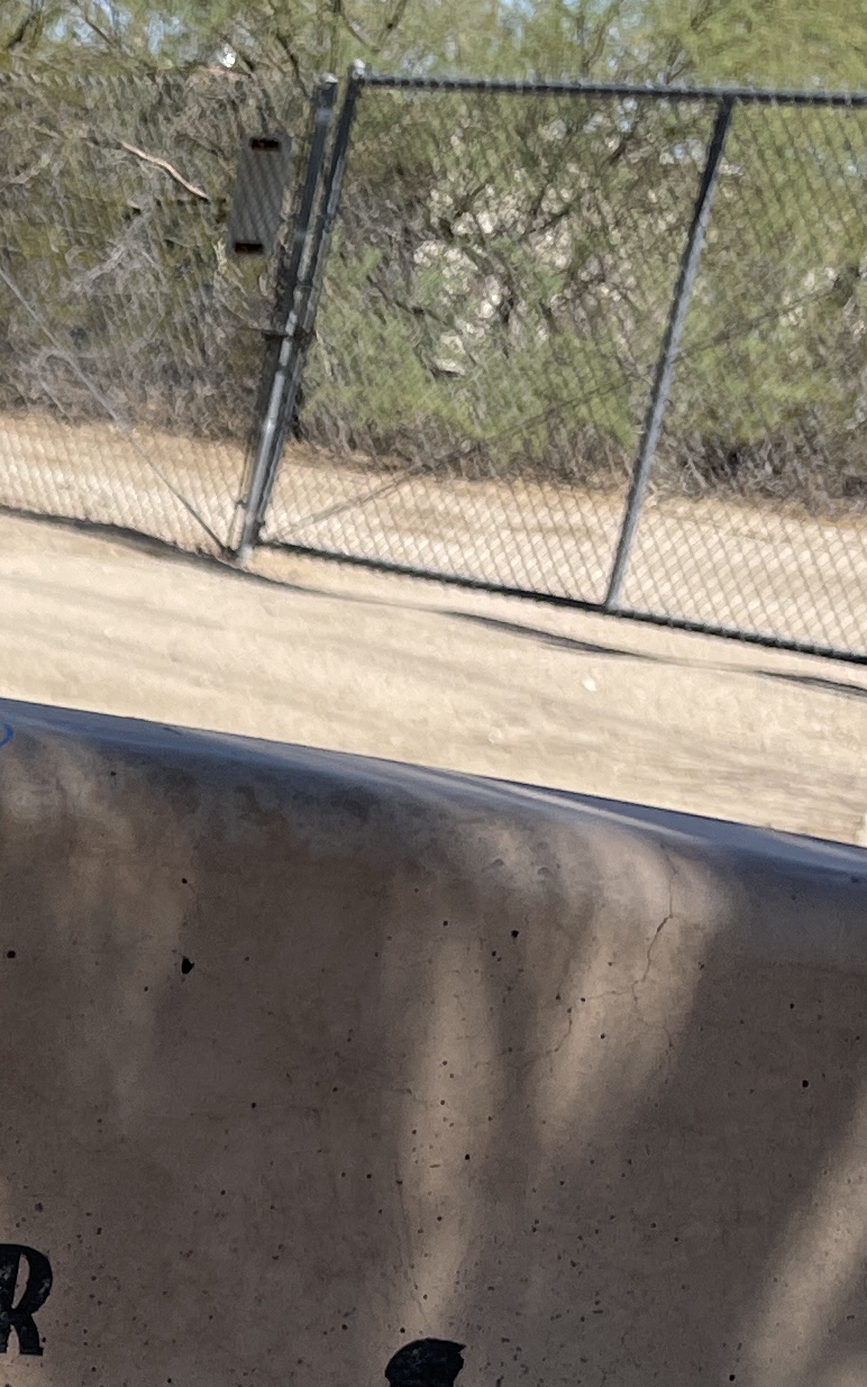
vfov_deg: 22.5
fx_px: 3402
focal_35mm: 90
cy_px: 1251
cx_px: -594
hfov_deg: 13.3
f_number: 1.6
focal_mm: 4.2
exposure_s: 1/2174
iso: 32
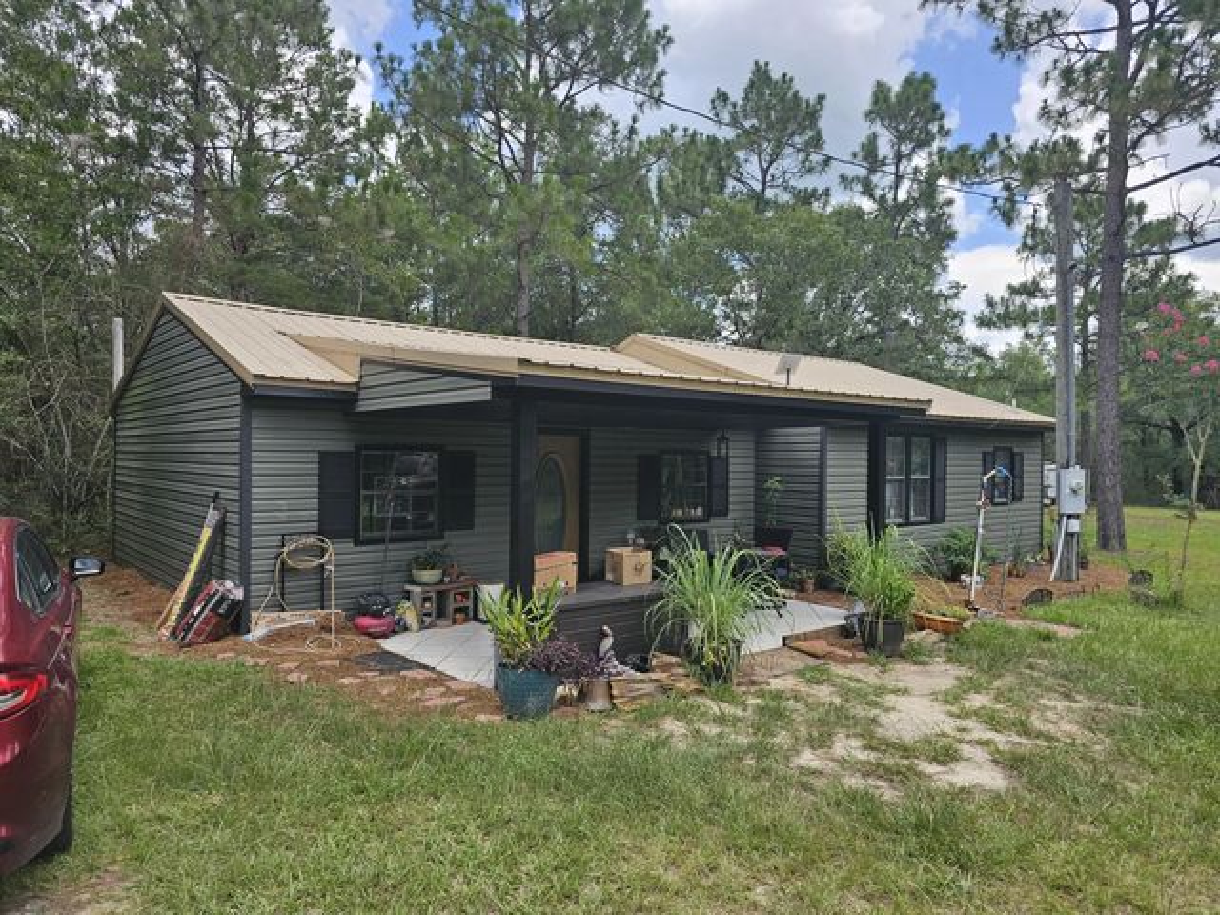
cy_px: 458
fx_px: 811
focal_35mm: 23
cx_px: 610
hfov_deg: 73.9
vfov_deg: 58.9
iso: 10
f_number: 1.7
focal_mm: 6.3
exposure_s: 1/289
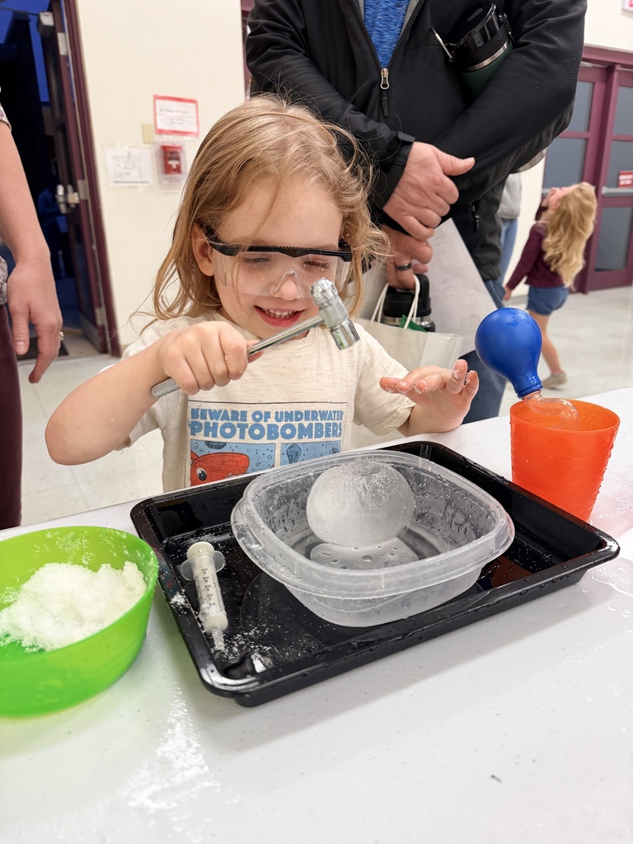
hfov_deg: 56.8
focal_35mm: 24
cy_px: 422
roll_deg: +0.9
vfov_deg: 71.6
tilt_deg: -20.4
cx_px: 316
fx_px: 585
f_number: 1.78
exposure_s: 1/100
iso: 200
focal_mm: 6.76
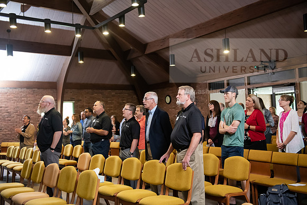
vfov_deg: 35.1
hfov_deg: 50.7
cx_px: 154
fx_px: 324
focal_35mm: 38
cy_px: 102
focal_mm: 38
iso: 2500
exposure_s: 1/160
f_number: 3.2
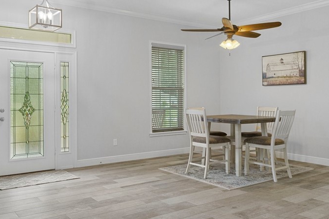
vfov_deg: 38.7
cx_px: 143
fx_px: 311
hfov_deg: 55.6
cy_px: 90
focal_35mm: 34
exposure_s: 1/6
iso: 640
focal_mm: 14
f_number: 8
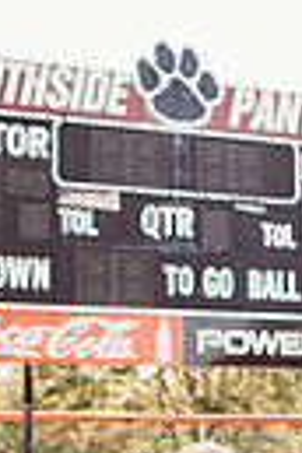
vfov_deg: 23.8
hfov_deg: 16.0
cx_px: 288
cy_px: 362
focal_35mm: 84
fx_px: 1057
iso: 125
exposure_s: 1/500
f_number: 2
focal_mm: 24
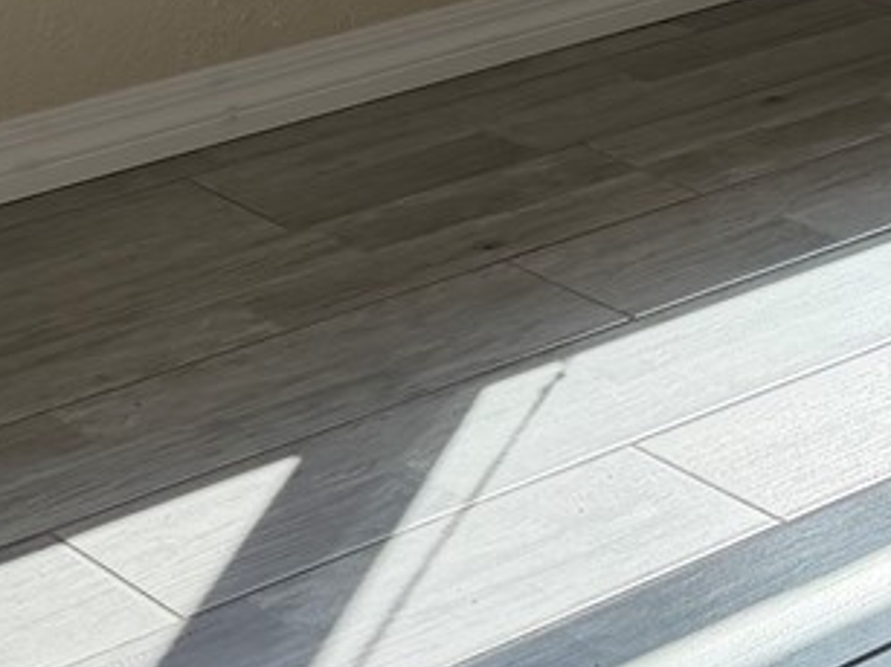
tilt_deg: -11.5
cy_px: -435
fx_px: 3216
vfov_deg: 11.2
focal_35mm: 125
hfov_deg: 15.6
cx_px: 821
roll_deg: -0.7
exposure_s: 1/598
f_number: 1.78
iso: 100
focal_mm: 6.76
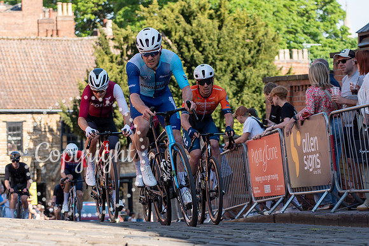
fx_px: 1311
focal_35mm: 128
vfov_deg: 10.7
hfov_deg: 16.0
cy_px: 157
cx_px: 158
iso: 100
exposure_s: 1/1000
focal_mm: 75
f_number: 3.5
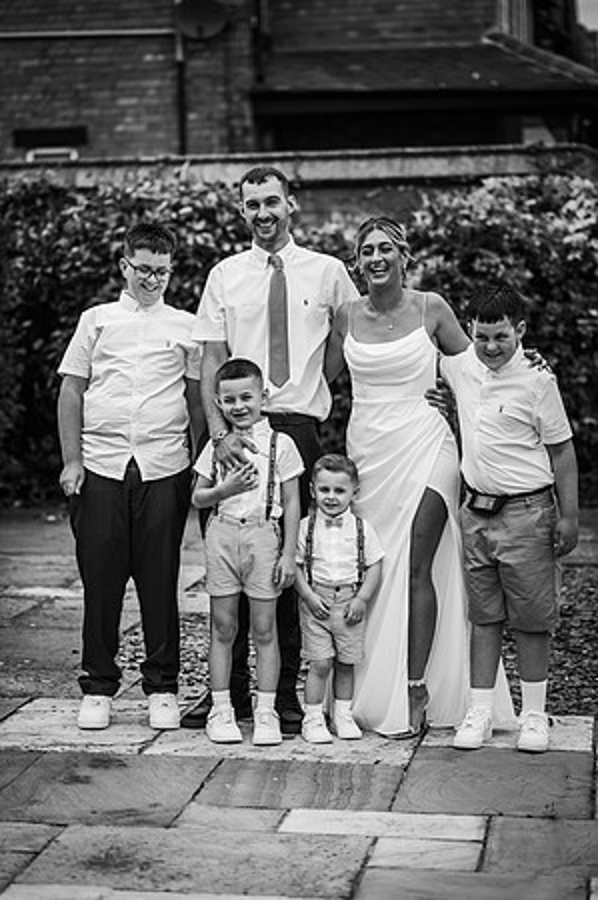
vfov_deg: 23.9
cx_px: 299
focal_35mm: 85
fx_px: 2123
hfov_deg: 16.0
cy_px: 450
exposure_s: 1/2000
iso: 100
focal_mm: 85
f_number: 2.2
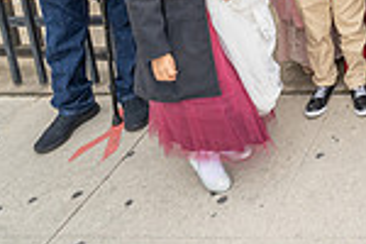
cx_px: 561
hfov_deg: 26.1
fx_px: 549
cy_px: -209
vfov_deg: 18.7
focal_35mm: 54
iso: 200
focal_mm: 14
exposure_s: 1/125
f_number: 4.5
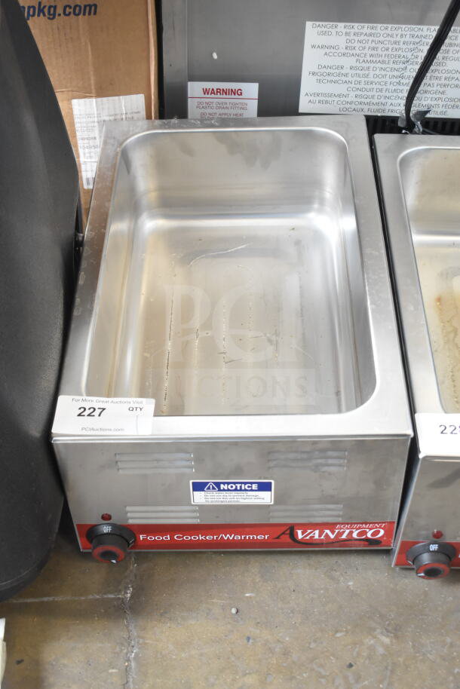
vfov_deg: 38.9
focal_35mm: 51
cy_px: 344
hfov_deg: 26.5
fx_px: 977
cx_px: 230
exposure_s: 1/60
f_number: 4.5
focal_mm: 34
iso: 1600
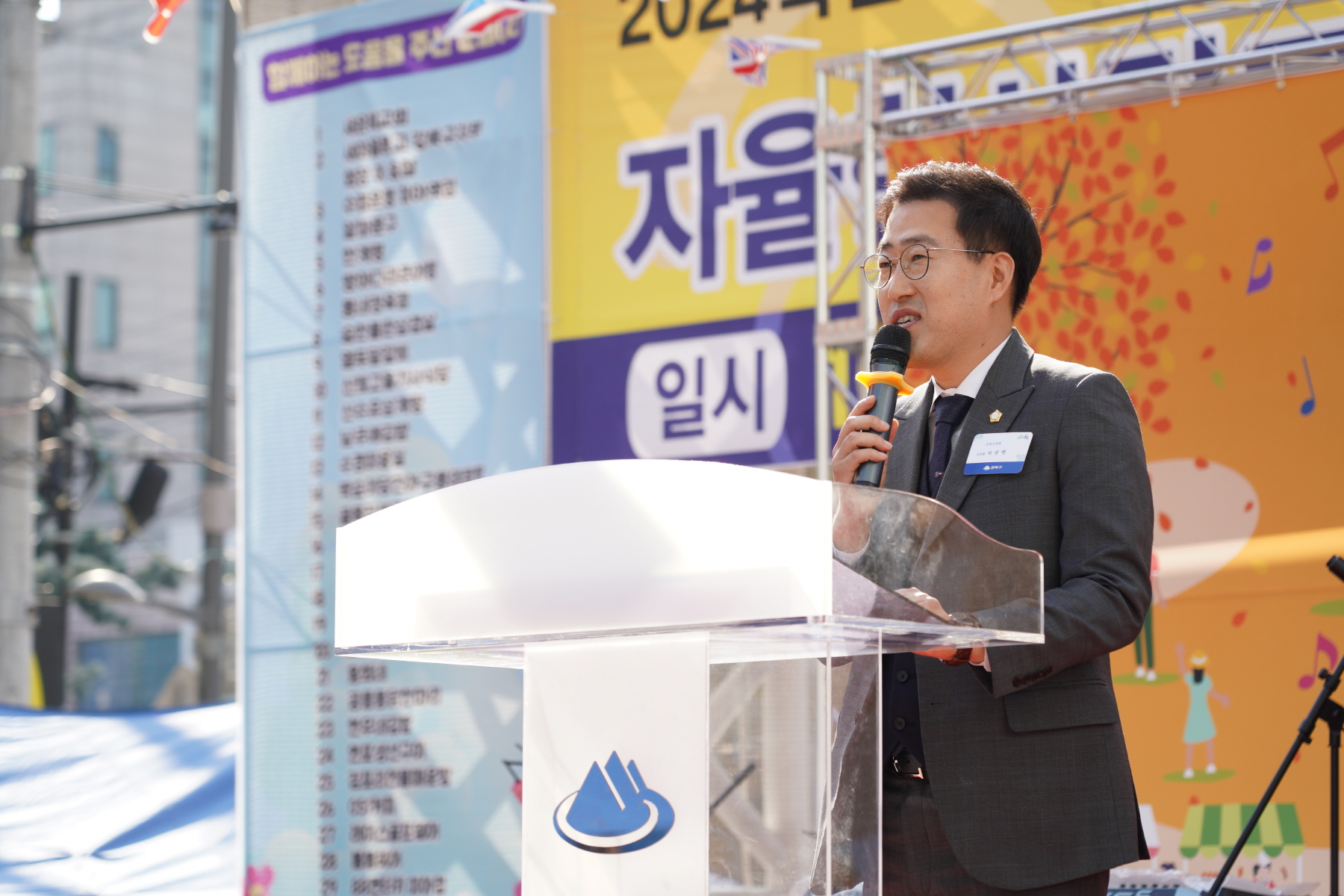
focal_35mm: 105
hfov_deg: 19.5
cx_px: 672
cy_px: 448
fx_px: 3920
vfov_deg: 13.0
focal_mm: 105
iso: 100
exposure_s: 1/200
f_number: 4.5
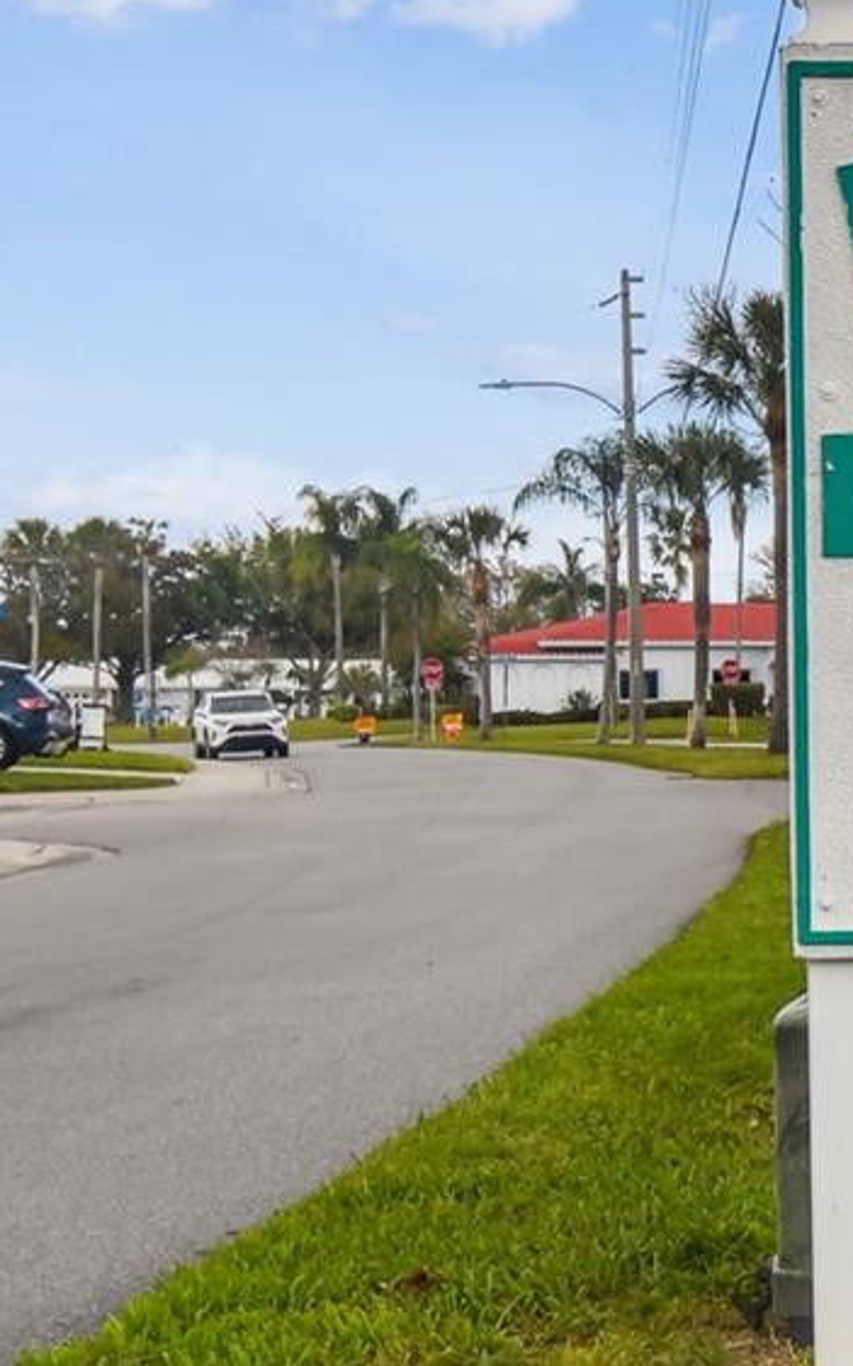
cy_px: 527
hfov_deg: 14.1
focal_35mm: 87
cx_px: 1276
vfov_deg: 23.8
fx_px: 3238
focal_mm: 20
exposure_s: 1/1000
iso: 100
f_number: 7.1
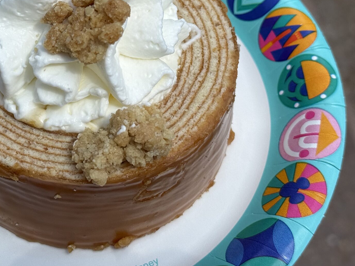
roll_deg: +4.7
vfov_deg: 16.6
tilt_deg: -44.9
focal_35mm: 89
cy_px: 83
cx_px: 91
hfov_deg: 21.8
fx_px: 913
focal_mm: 6.76
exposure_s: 1/4329
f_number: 1.78
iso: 64
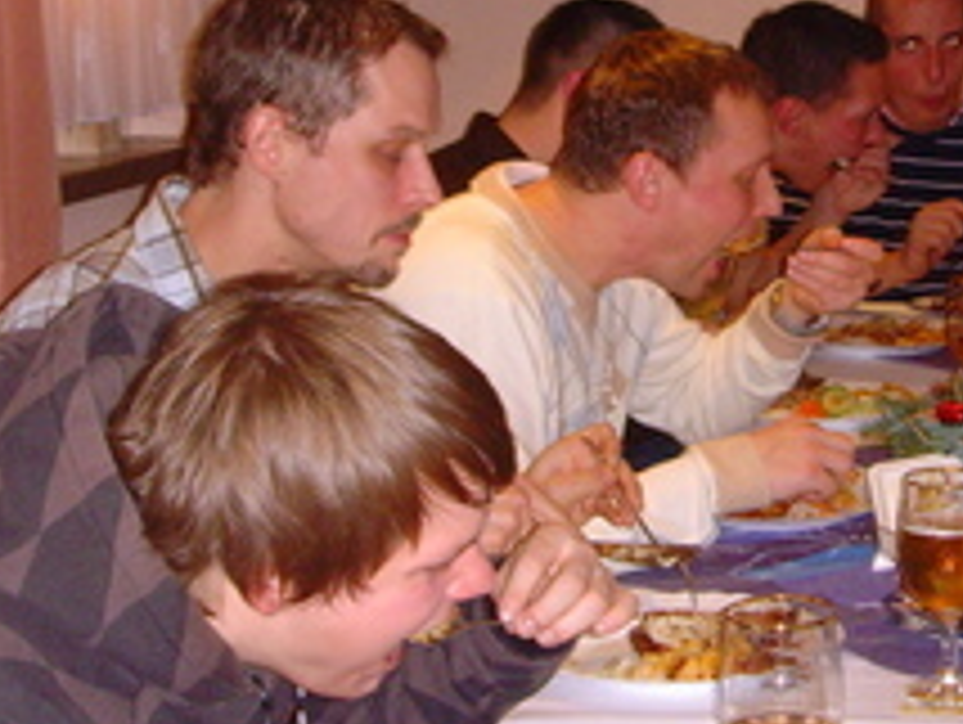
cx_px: 783
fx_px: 2534
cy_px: 286
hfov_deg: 21.2
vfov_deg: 16.3
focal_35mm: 91
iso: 240
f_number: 3.5
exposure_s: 1/45
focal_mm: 6.6
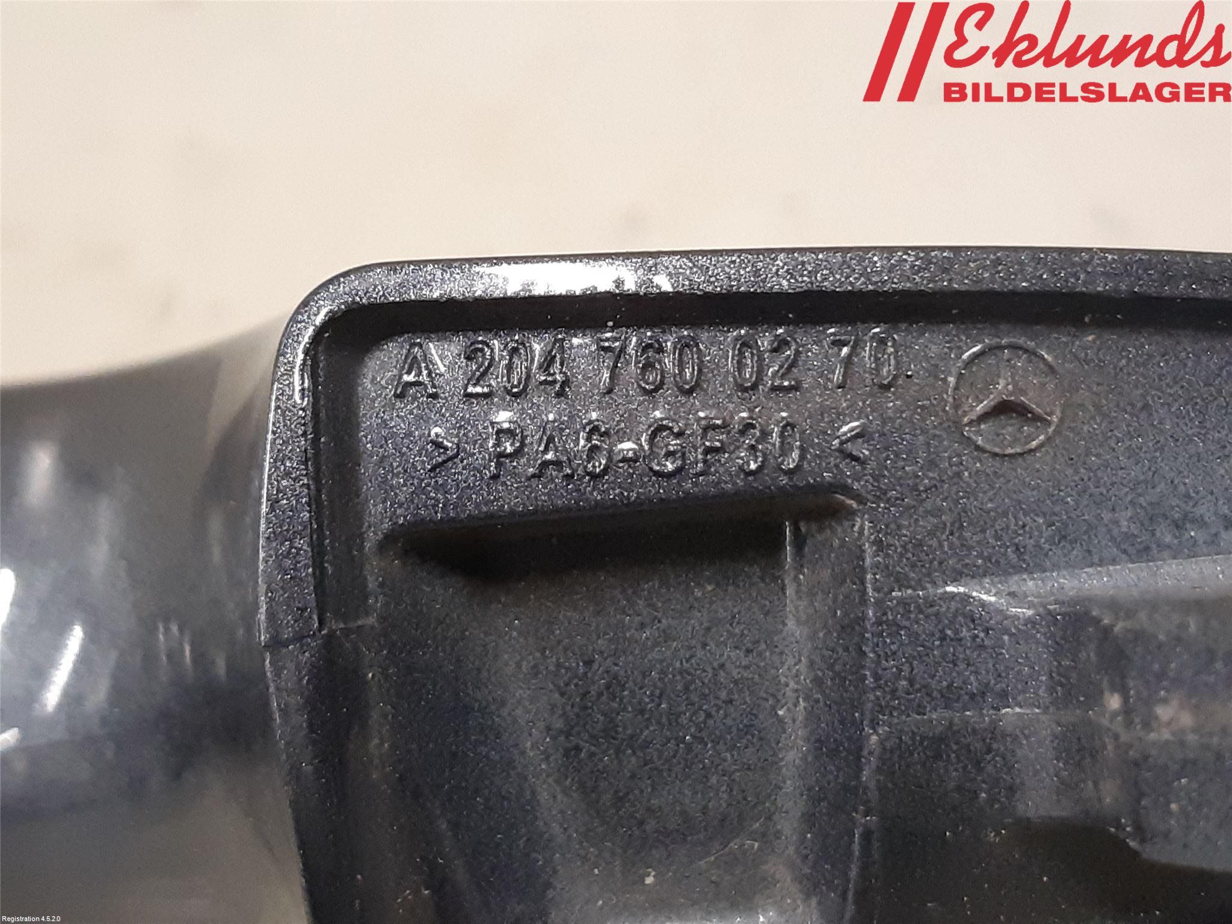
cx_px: 616
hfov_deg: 67.3
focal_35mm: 26
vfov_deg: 53.1
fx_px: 925
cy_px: 462
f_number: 1.7
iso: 320
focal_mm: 3.93
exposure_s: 1/50
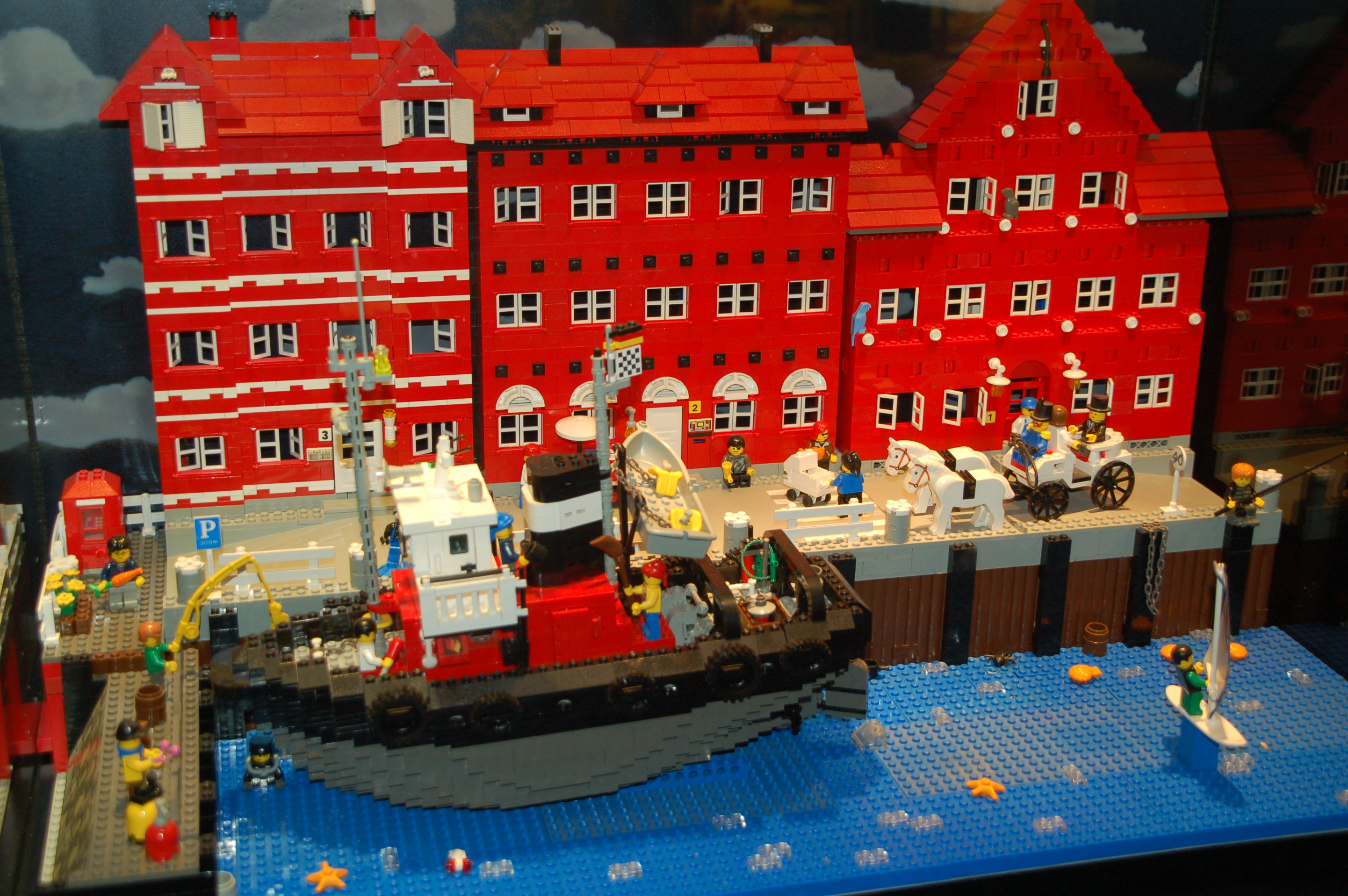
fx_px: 1815
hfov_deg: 40.7
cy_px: 457
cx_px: 685
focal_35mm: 49
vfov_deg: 27.7
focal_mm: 31
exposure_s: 1/60
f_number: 4.5
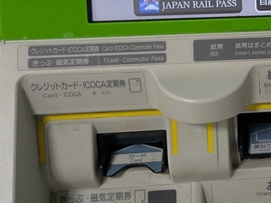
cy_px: 48
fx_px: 744
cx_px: 370
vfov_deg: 15.5
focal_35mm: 95
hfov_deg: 18.9
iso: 142
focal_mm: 5.43
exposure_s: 1/120
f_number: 1.89
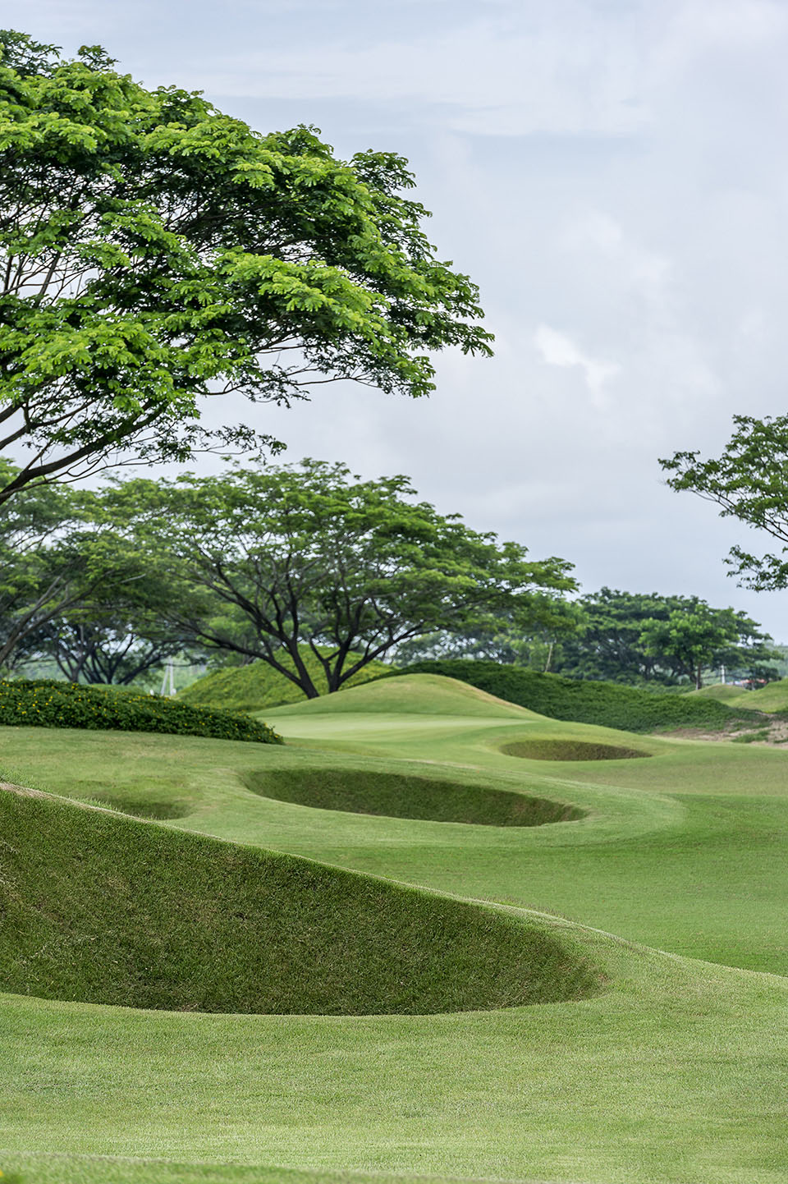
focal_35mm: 200
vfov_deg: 10.3
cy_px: 592
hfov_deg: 6.9
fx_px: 6572
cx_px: 394
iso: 200
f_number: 10
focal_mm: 200
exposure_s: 1/400
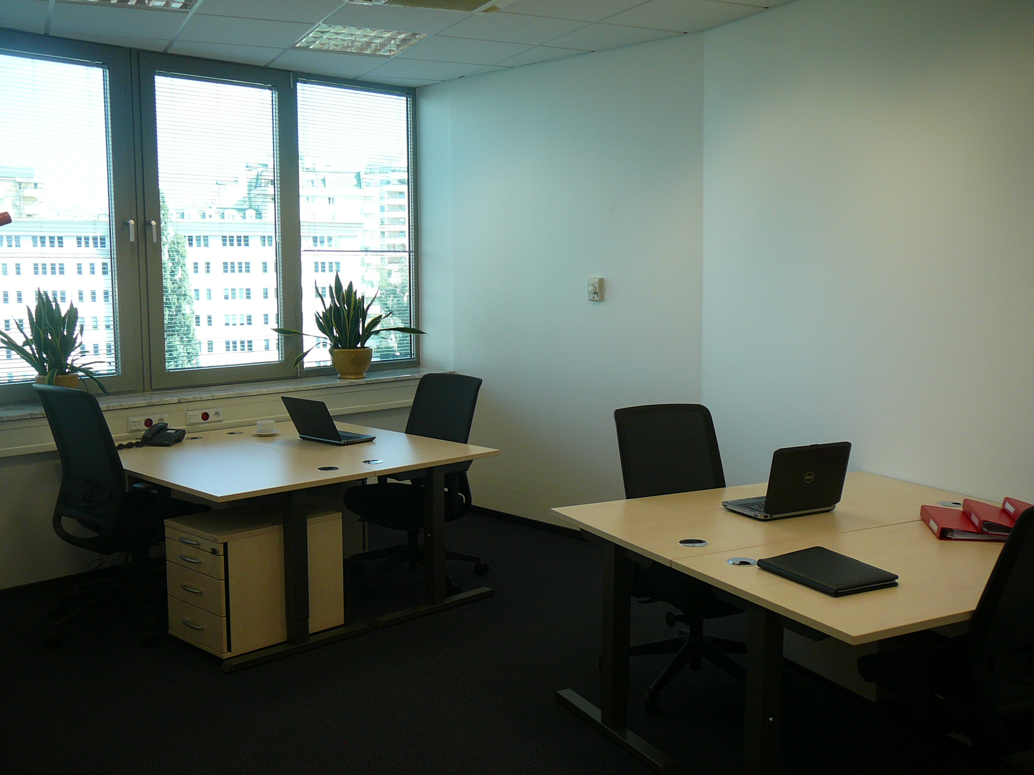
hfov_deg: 52.6
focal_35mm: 35
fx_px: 1045
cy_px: 388
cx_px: 517
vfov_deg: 40.7
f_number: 2.8
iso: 80
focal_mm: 5.2
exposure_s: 1/100
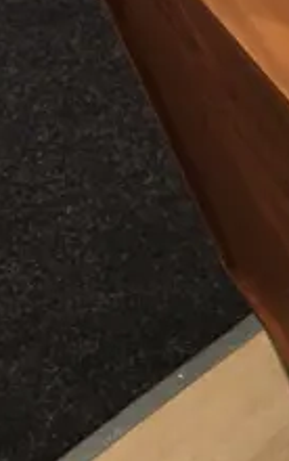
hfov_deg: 7.4
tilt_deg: -36.9
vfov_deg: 14.6
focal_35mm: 143
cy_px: 256
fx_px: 1797
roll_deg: +4.6
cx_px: 1024
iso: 40
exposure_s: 1/33
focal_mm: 4.15
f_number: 2.2
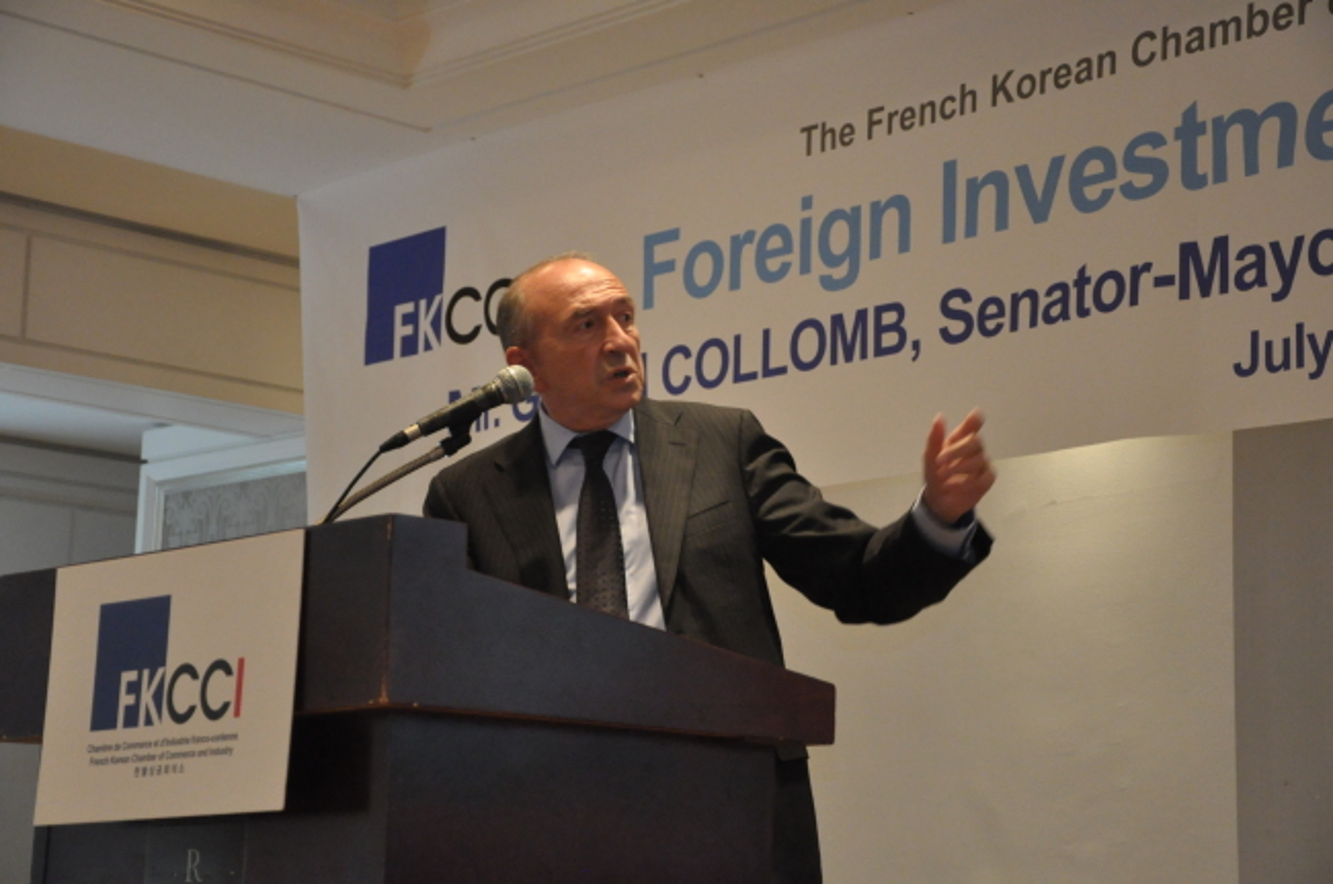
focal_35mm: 87
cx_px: 666
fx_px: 3216
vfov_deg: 15.6
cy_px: 442
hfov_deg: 23.4
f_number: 5
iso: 2500
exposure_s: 1/60
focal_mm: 58
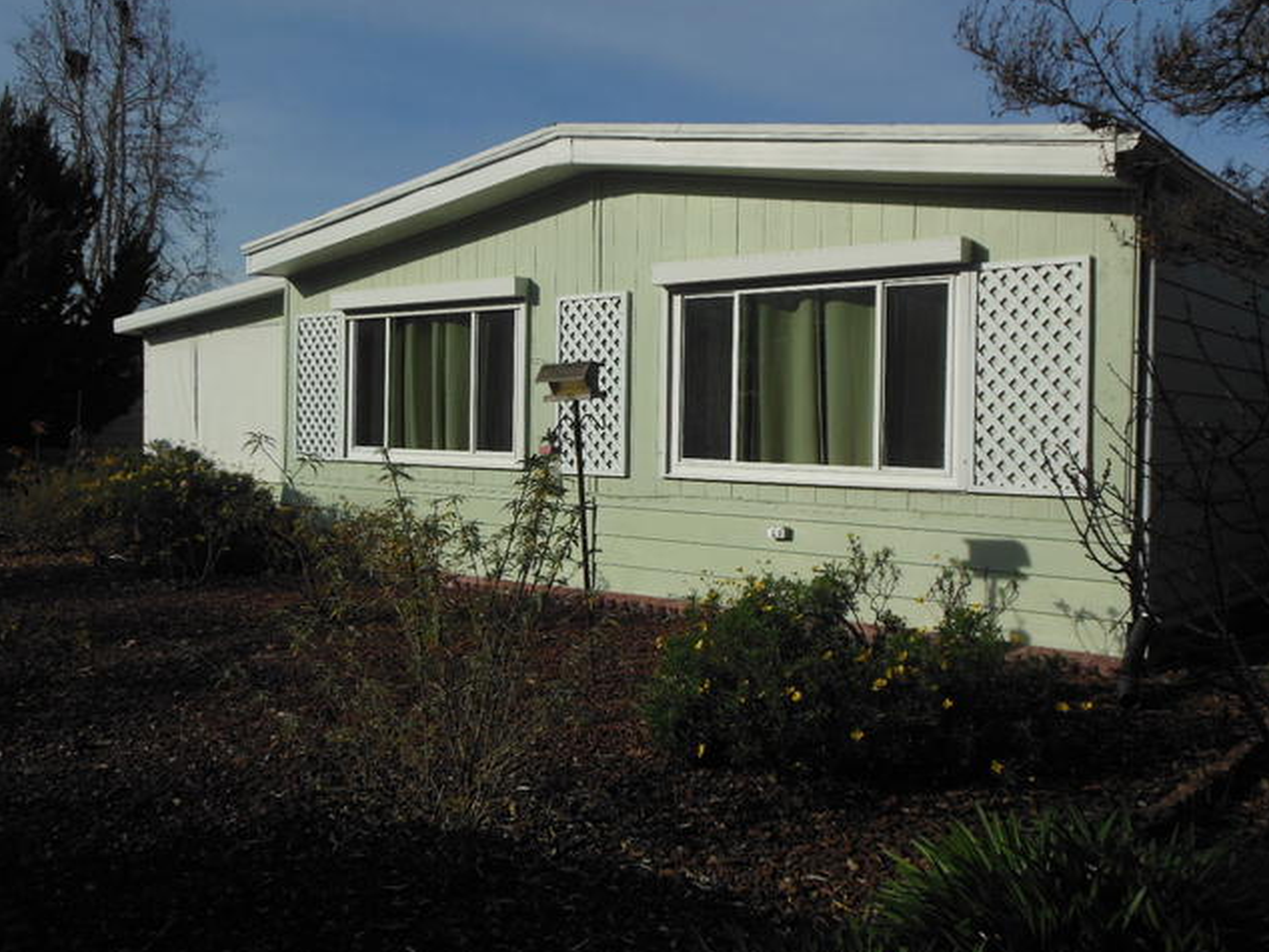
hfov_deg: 56.8
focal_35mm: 32
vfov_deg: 44.1
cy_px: 435
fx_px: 1174
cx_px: 616
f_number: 6.7
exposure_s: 1/800
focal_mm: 5.2
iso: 125
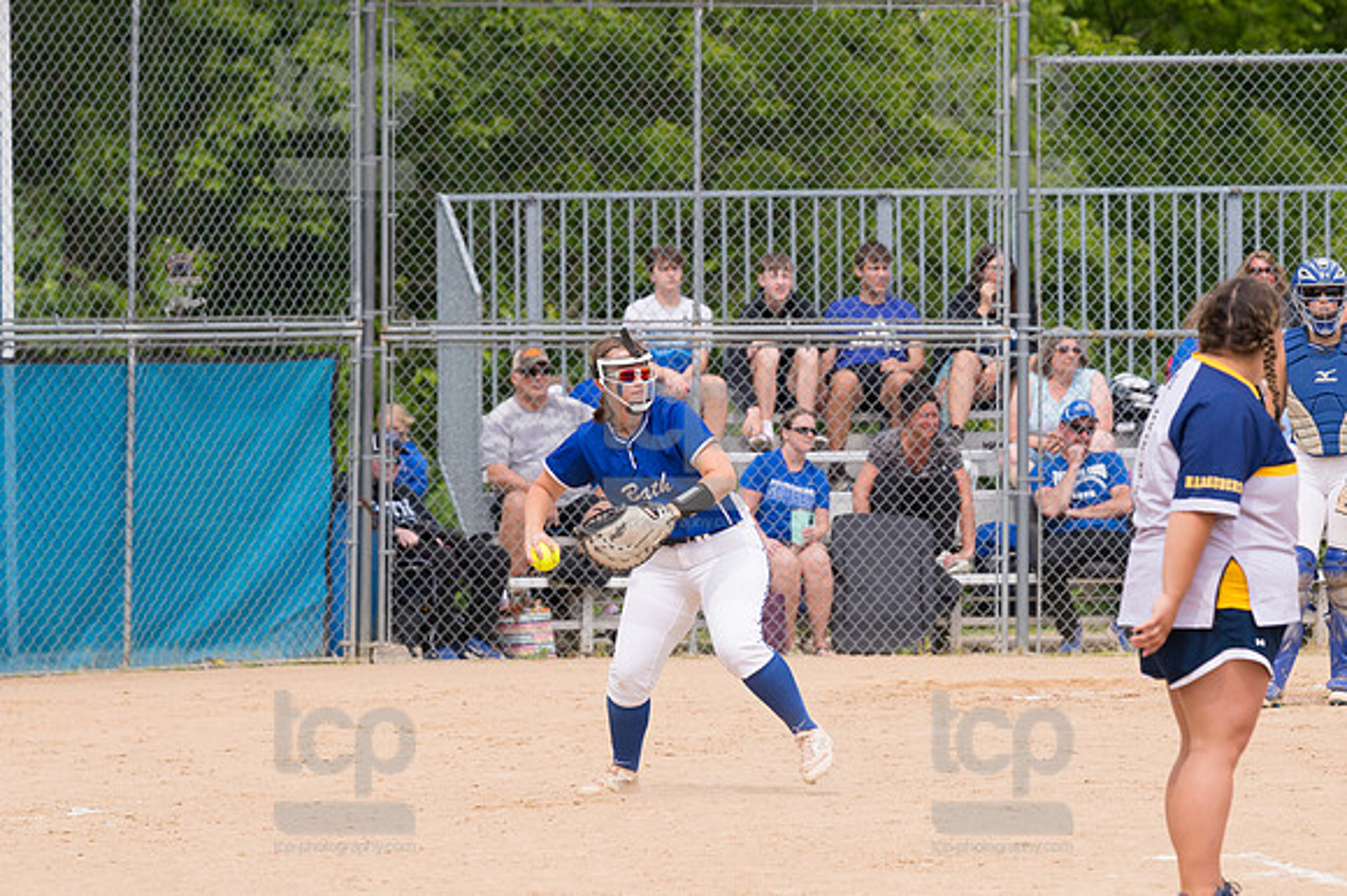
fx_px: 11218
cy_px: 448
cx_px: 674
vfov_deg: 4.6
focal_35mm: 300
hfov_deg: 6.9
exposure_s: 1/1600
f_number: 5.6
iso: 320
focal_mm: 200
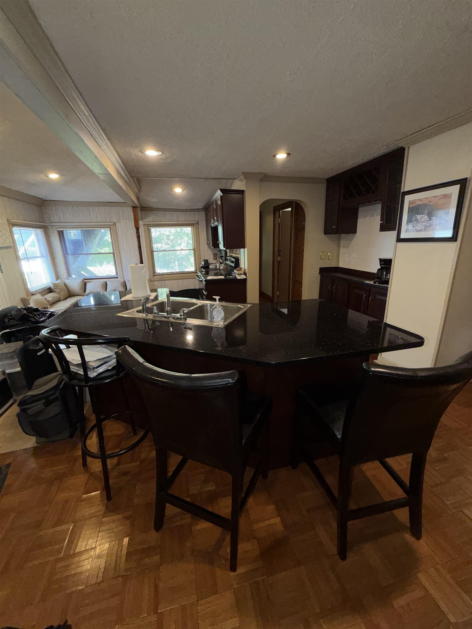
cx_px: 236
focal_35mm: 14
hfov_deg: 85.7
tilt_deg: -16.4
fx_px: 255
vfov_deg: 102.1
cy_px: 314
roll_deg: +1.0
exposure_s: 1/60
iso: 100
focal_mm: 2.22
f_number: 2.2
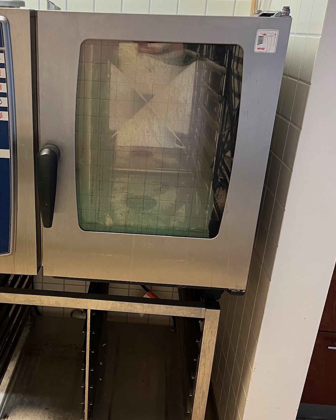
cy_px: 233
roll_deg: -1.4
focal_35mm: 39
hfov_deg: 37.6
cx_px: 102
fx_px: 485
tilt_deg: -24.4
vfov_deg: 46.8
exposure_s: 1/50
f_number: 1.6
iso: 200
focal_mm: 5.1
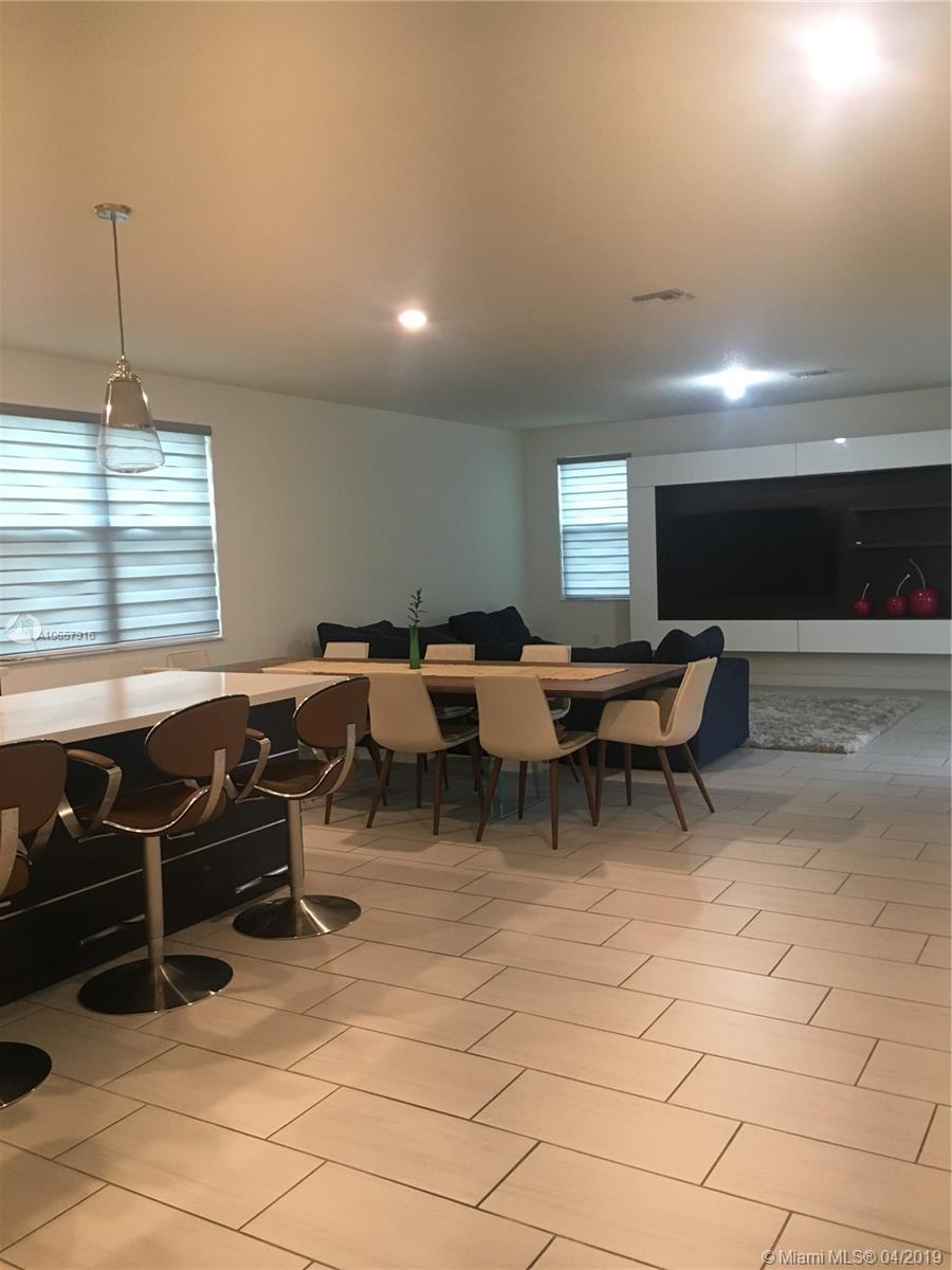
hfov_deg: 48.2
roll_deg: +1.7
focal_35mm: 29
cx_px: 476
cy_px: 635
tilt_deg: -4.6
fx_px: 1063
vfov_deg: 61.7
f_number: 2.2
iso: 160
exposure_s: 1/33
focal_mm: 4.15
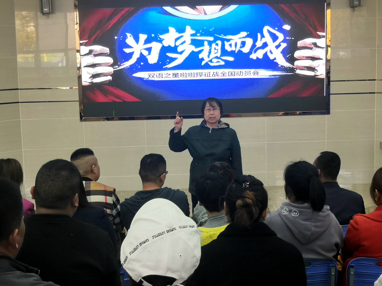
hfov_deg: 35.5
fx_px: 596
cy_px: 143
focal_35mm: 54
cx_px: 191
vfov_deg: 27.0
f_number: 1.8
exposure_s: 1/50
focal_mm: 3.95
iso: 100
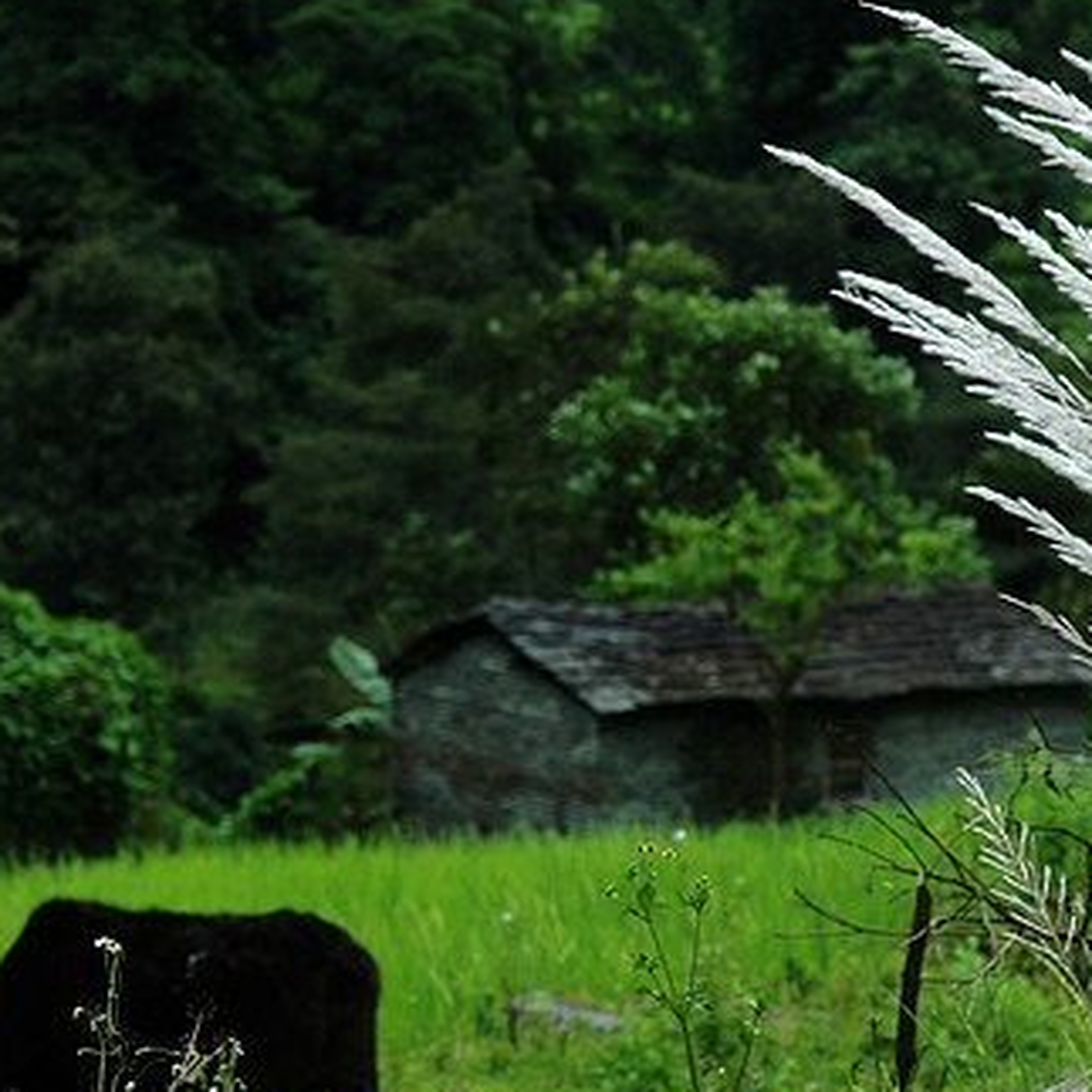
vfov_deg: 10.2
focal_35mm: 171
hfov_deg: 10.2
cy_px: 631
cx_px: 612
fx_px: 6103
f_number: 5.6
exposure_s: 1/800
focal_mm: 62
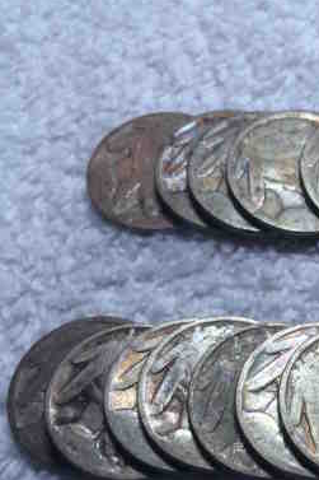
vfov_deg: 33.0
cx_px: 446
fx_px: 798
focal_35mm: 60
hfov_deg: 20.2
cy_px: 333
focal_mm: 4.15
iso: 32
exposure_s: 1/60
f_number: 2.2
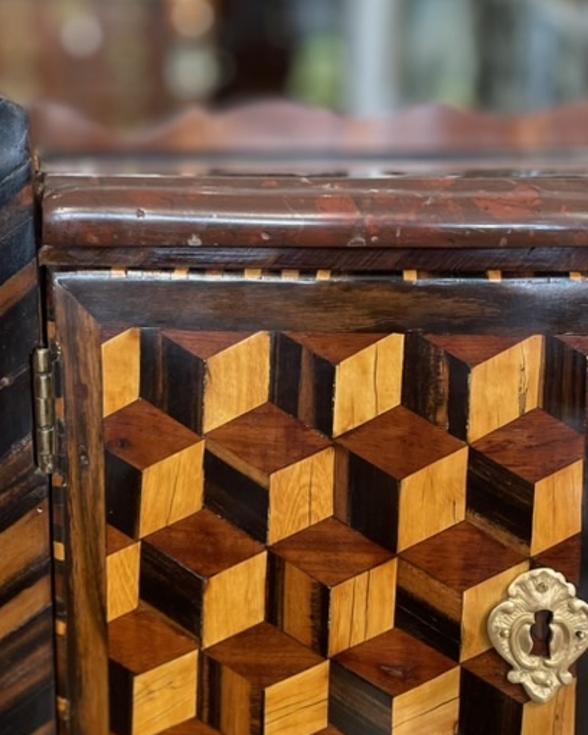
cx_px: 246
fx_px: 1109
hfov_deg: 29.6
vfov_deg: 36.6
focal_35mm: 51
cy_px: 418
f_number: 1.6
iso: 160
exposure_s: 1/50
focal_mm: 4.2
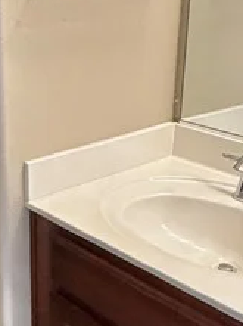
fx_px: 610
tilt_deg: -17.7
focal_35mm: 65
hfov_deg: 21.8
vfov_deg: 29.9
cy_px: 149
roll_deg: +0.8
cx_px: 7
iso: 320
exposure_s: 1/60
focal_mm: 2.22
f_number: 2.2
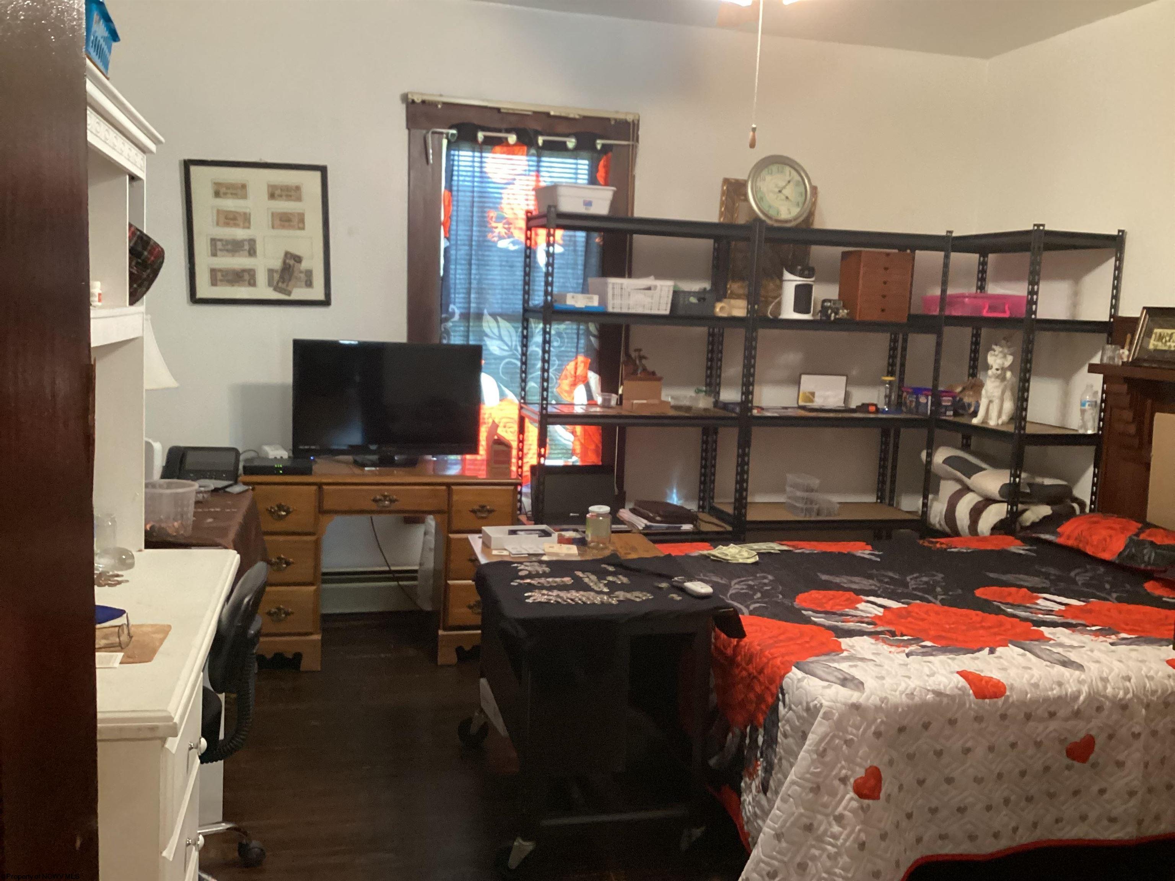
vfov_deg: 45.4
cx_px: 588
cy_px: 440
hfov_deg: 58.4
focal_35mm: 31
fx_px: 1052
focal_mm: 3.3
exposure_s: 1/40
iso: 400
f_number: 2.4
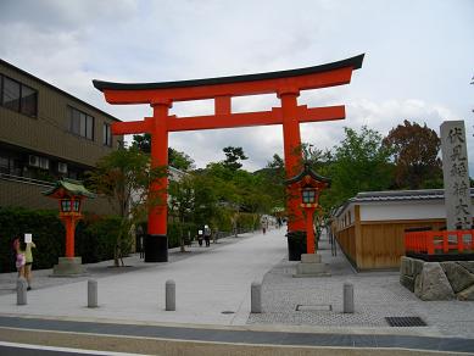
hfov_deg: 56.8
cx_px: 237
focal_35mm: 32
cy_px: 178
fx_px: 438
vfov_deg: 44.2
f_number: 5.5
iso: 100
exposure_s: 1/640
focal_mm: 5.7
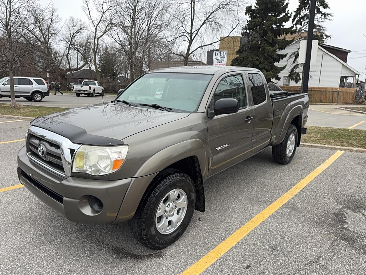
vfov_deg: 56.8
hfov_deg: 71.6
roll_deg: -1.4
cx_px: 183
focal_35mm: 24
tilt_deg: -10.6
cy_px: 138
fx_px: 254
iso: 50
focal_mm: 6.76
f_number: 1.78
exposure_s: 1/753
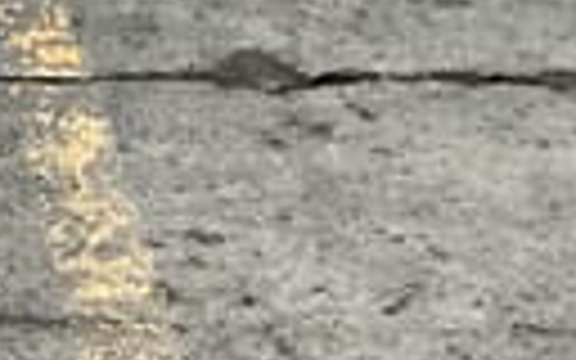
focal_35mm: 116
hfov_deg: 16.3
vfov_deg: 11.1
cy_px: 448
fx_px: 1821
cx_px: -306
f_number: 1.8
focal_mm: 3
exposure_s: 1/82
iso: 64
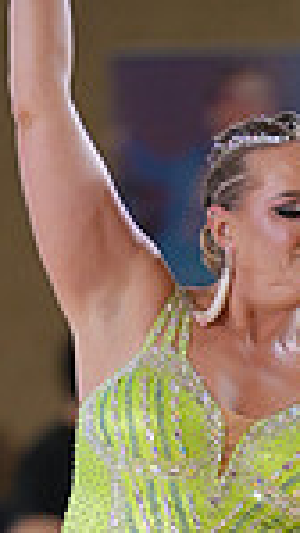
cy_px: 719
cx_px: 302
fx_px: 7962
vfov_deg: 3.8
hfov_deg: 2.2
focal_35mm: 564
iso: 1000
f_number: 2
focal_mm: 138
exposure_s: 1/500
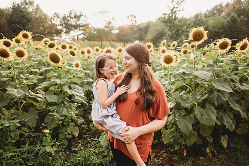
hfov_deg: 73.7
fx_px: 166
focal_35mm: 24
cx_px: 124
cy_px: 83
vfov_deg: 53.2
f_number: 2.2
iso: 125
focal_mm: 24
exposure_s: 1/500
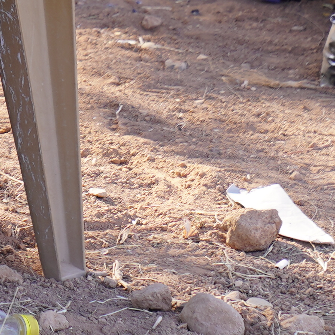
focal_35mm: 400
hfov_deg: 4.3
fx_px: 4380
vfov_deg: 4.3
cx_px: -386
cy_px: -368
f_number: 4.5
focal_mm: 70
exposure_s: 1/100
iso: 100
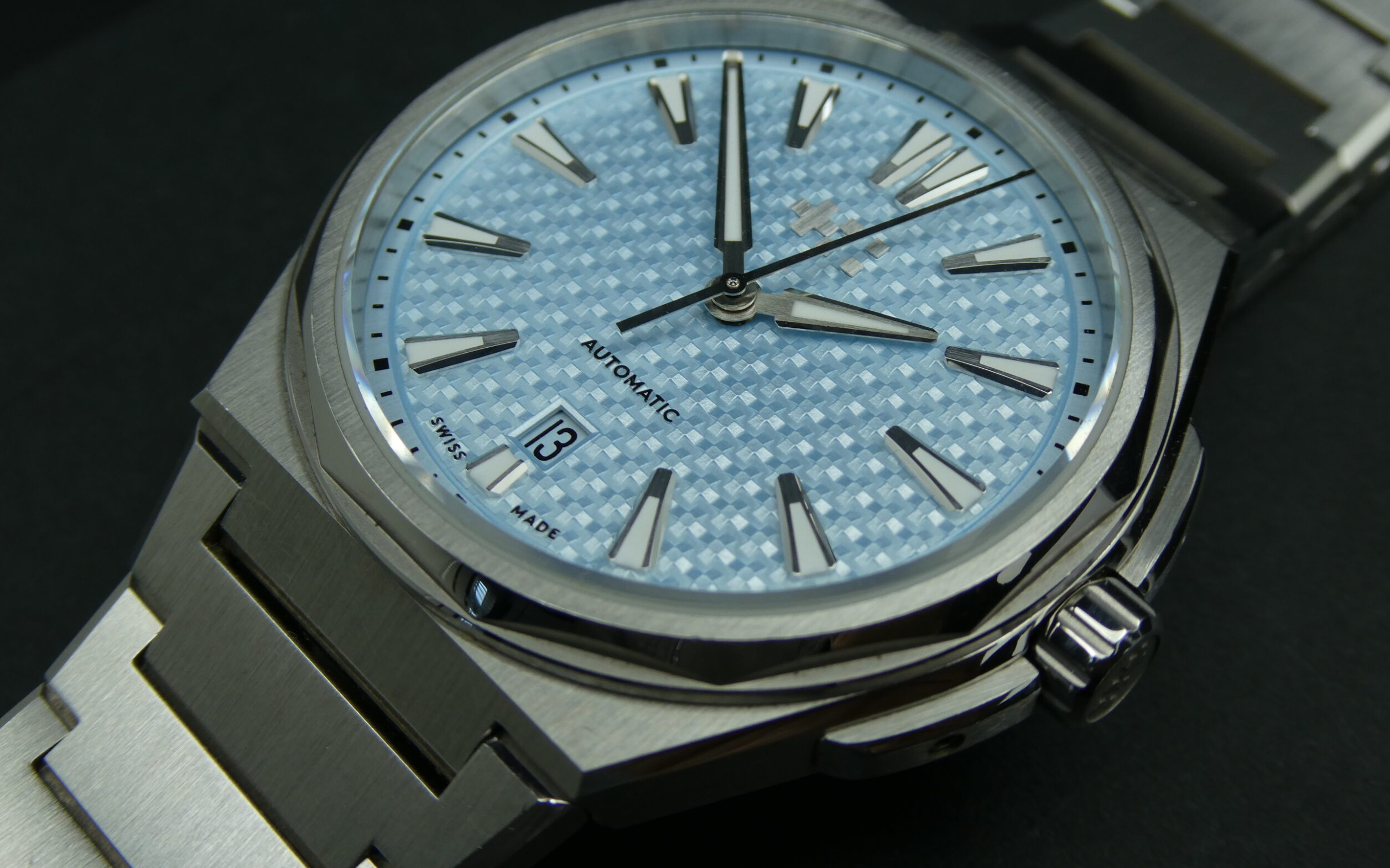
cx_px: 691
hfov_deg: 37.5
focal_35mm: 54
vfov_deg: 24.0
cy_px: 415
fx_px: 2045
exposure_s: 1/100
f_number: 4.1
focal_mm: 9
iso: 80
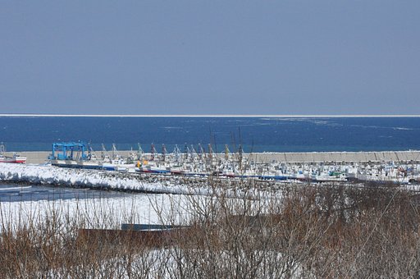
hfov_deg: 13.1
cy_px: 140
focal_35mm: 158
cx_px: 210
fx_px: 1835
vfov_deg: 8.7
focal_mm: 105
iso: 3200
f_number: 22
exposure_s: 1/4000
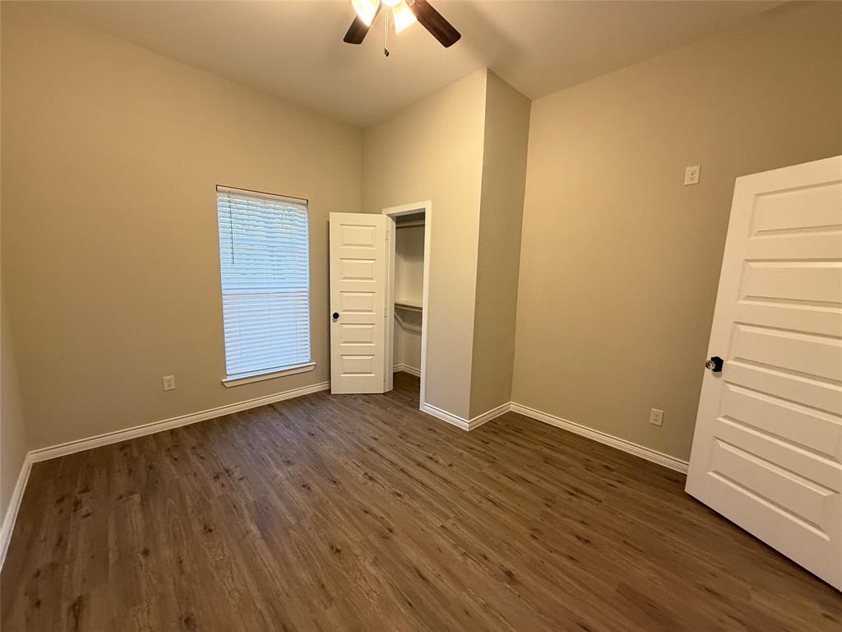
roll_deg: -1.3
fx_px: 341
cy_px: 316
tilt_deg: -7.6
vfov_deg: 85.7
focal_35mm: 14
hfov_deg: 102.1
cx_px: 421
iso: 320
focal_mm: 2.22
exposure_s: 1/60
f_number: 2.2
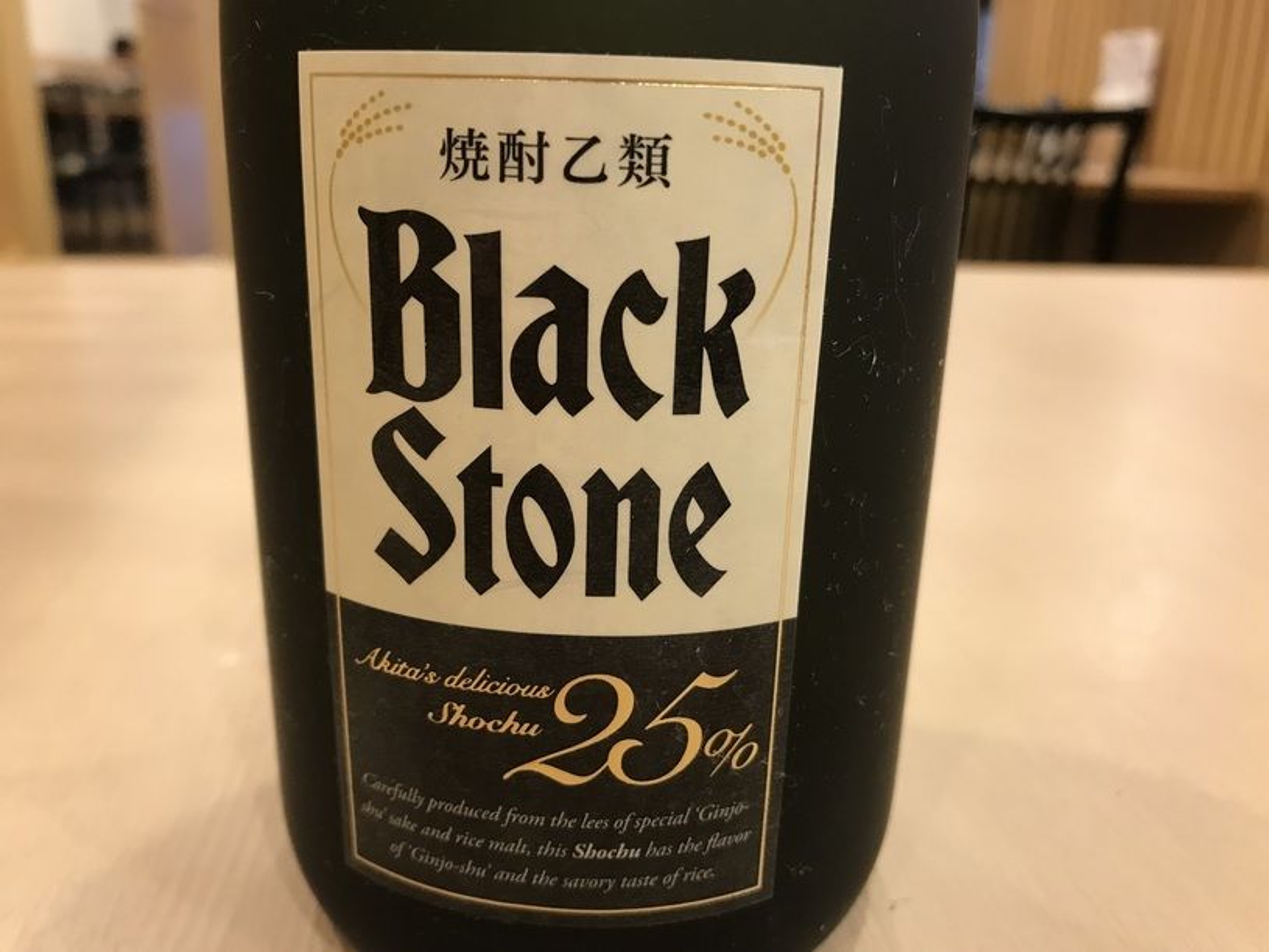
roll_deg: -1.7
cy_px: 476
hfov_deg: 63.5
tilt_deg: -19.2
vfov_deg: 49.7
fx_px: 1026
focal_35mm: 28
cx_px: 634
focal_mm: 3.99
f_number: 1.8
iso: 64
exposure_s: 1/17
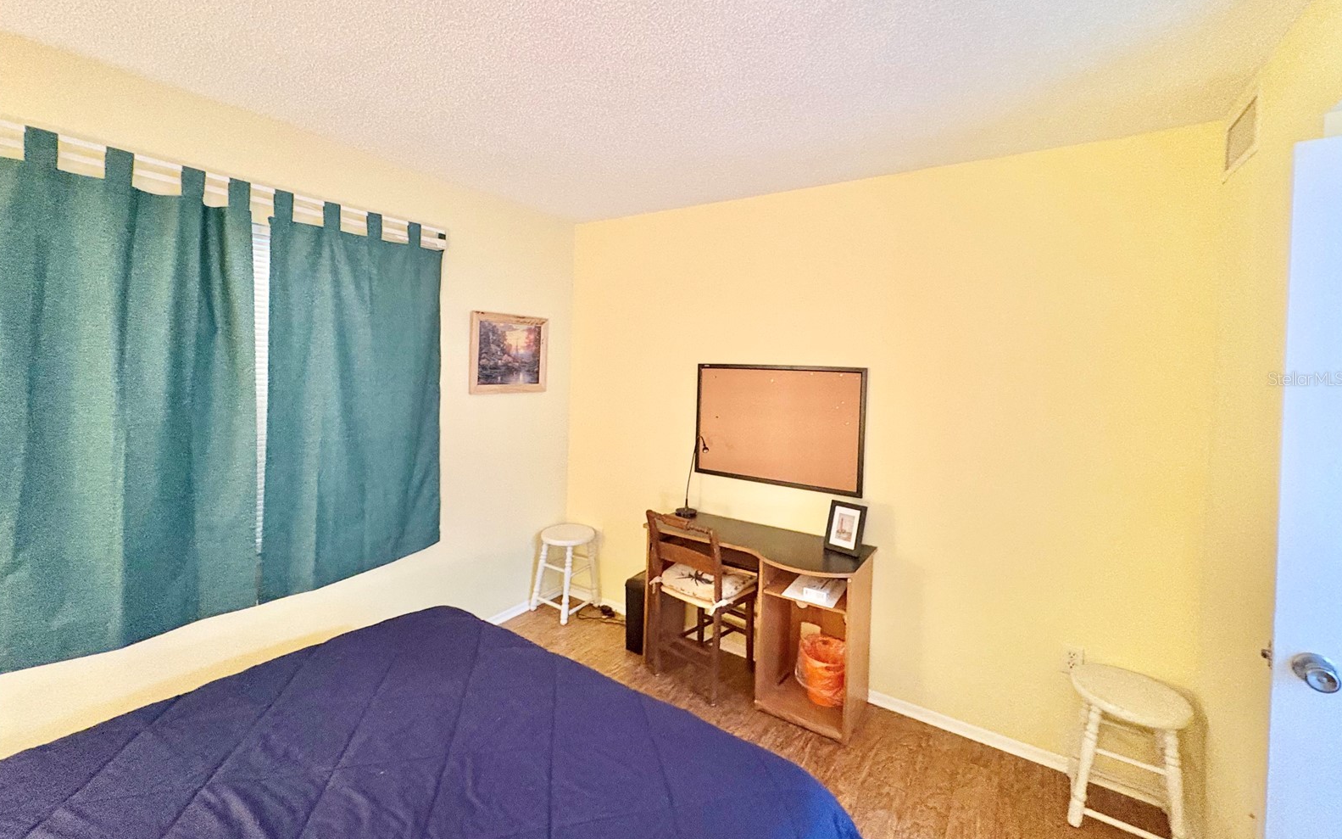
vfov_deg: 74.6
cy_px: 378
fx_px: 549
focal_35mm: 15
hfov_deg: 101.5
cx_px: 670
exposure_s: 1/60
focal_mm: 2.22
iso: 800
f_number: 2.2
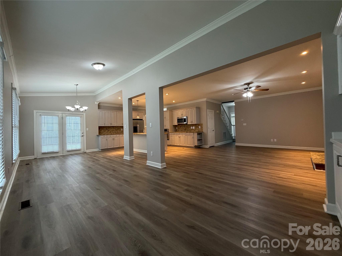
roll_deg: +1.6
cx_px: 171
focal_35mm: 14
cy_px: 128
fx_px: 138
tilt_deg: -0.2
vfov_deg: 85.7
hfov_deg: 102.1
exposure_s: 1/60
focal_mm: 2.22
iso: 200
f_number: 2.2
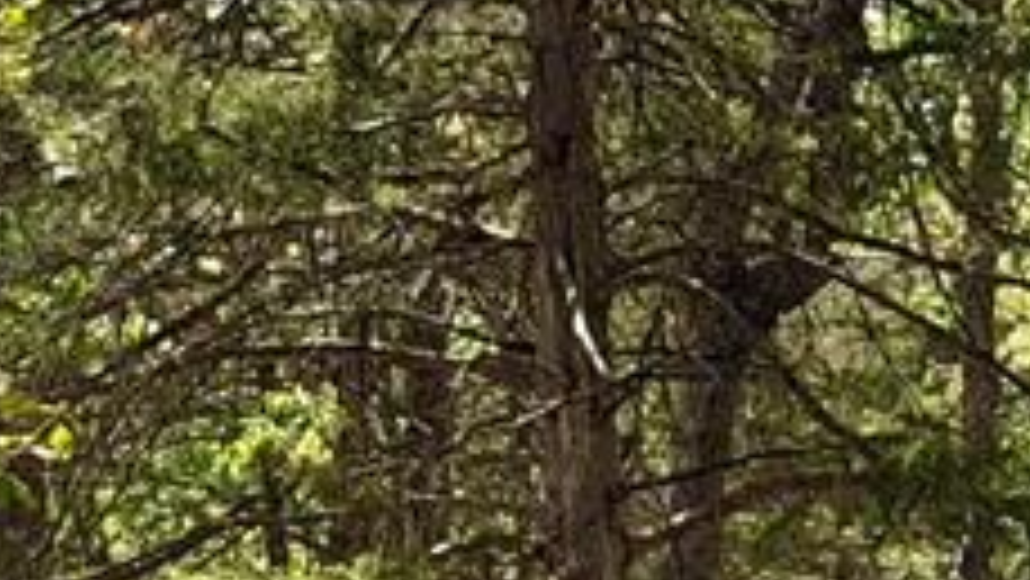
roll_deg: -0.9
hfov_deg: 9.1
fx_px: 6393
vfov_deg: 5.1
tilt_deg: -4.4
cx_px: -144
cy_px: 1030
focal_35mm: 234
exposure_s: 1/1883
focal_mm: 6.76
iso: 80
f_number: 1.78
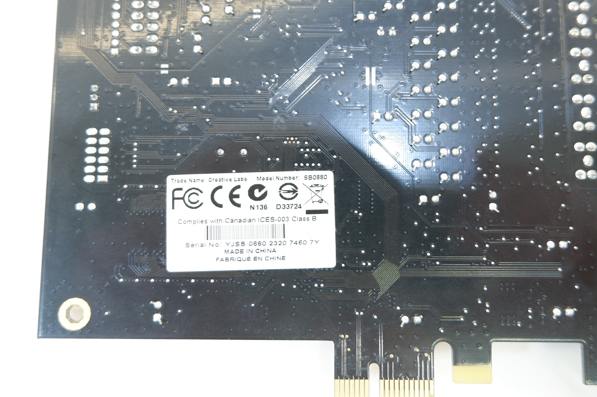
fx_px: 630
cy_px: 140
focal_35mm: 38
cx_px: 326
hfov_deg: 50.7
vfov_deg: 34.7
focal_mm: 15
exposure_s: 1/27
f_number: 3.5
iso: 200
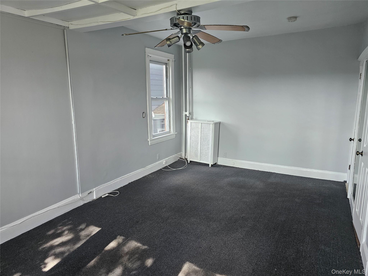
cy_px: 138
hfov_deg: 73.9
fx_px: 245
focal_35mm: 23
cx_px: 184
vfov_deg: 58.9
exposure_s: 1/120
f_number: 1.7
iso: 100
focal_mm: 6.3
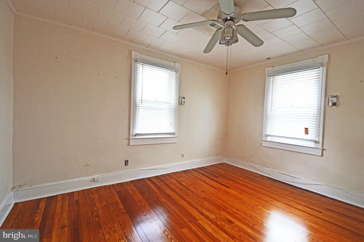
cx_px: 182
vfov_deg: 77.2
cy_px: 121
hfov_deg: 100.4
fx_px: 152
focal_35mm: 15
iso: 400
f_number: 5
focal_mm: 10
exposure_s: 1/100
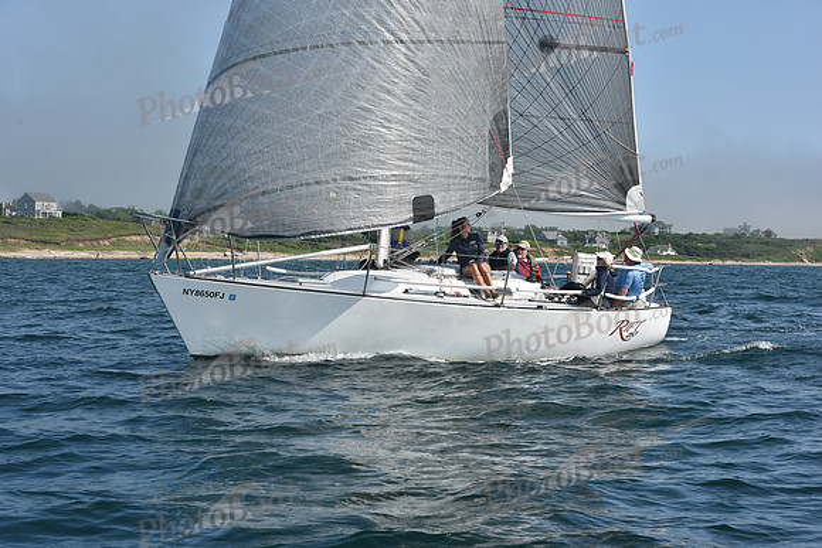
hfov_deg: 28.8
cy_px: 274
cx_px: 411
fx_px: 1599
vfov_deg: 19.5
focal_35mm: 70
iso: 320
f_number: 10
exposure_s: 1/1000
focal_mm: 70
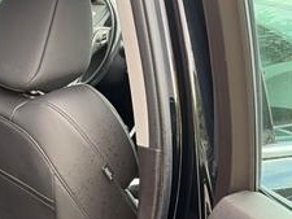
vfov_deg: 19.6
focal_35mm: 74
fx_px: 625
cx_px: -108
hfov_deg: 22.8
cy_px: 196
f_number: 1.6
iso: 100
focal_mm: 5.96
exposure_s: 1/122
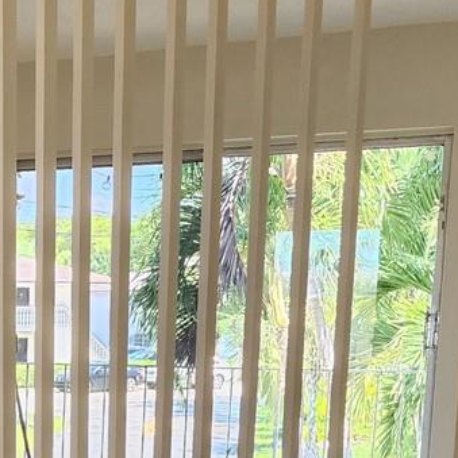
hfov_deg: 17.4
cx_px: -77
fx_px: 1437
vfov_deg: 16.9
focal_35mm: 96
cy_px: 621
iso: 100
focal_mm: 6.4
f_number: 1.8
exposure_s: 1/180
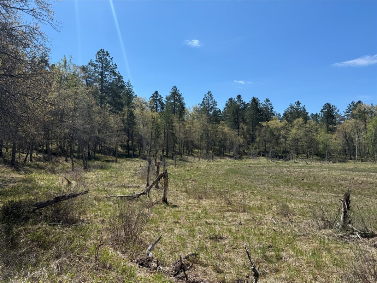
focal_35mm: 24
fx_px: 261
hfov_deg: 71.6
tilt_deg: +2.0
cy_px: 142
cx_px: 188
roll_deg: -1.1
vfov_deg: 56.8
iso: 80
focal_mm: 6.76
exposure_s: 1/4405
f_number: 1.78
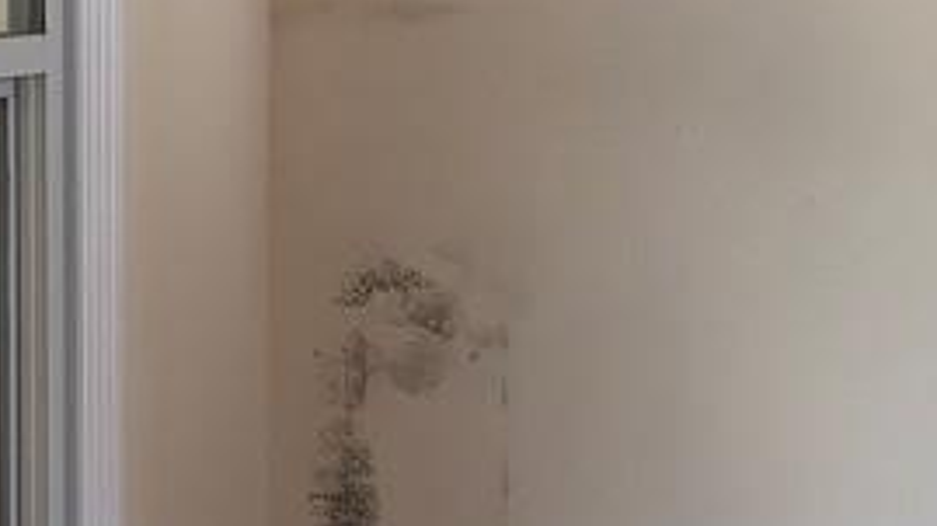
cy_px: 181
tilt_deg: -6.5
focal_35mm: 108
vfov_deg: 11.2
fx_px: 2682
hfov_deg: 19.7
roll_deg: -0.2
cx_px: 286
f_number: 1.8
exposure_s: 1/18
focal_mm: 4.25
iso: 50
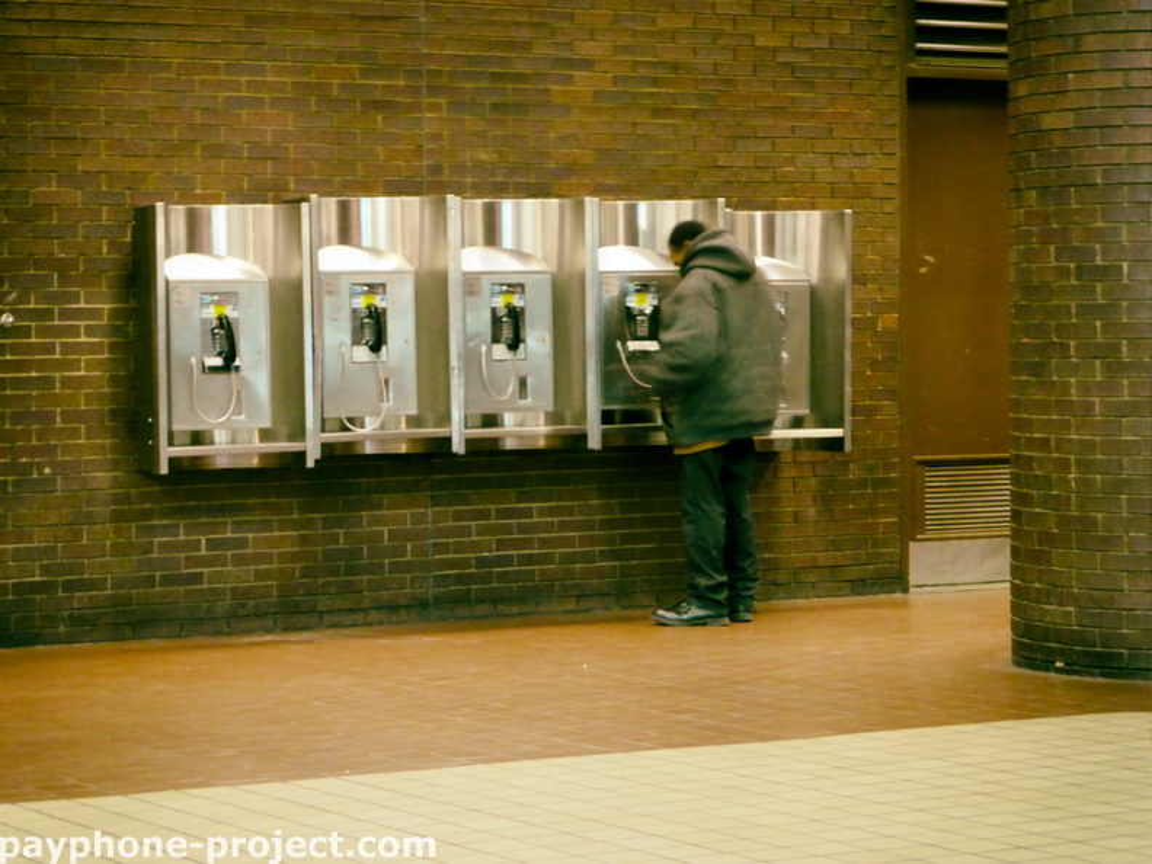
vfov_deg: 14.2
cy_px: 432
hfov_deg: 18.9
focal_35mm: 104
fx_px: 3461
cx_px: 576
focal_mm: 17.1
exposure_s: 1/4
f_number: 5.3
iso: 800
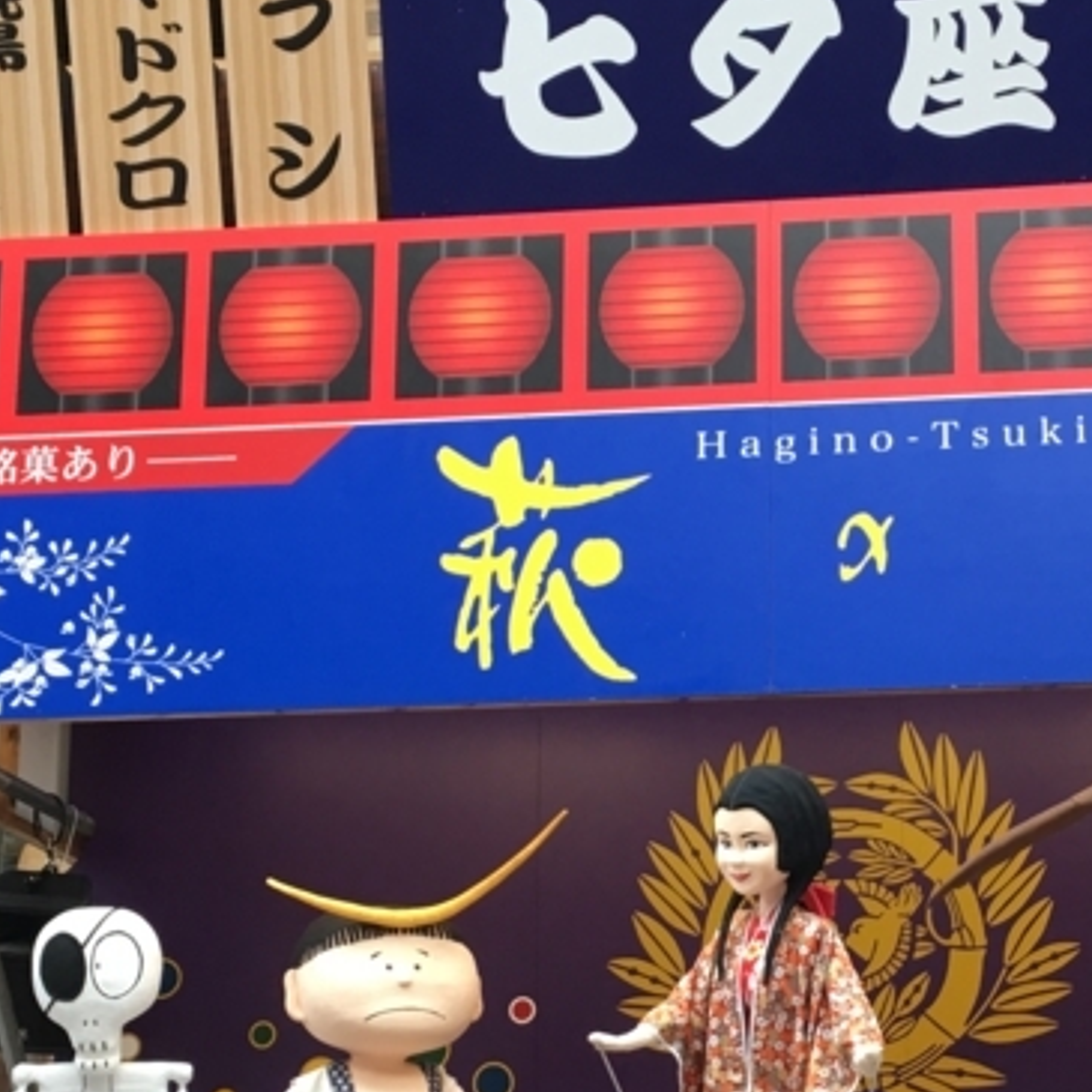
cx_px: 811
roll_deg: -0.1
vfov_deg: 23.8
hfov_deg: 23.8
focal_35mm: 72
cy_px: 796
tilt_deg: +15.8
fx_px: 2570
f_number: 2.2
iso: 25
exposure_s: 1/40
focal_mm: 4.15
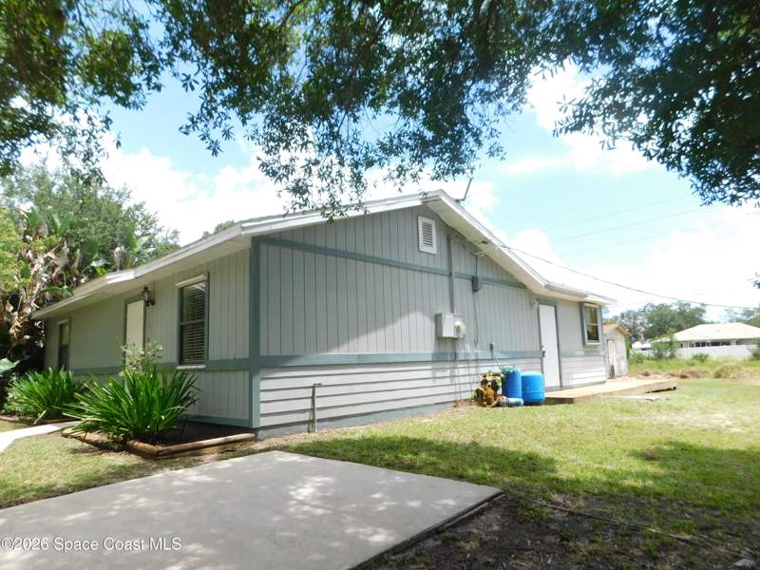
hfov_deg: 73.9
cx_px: 380
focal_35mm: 23
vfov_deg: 58.9
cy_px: 285
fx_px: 505
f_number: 3
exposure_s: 1/640
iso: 125
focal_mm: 4
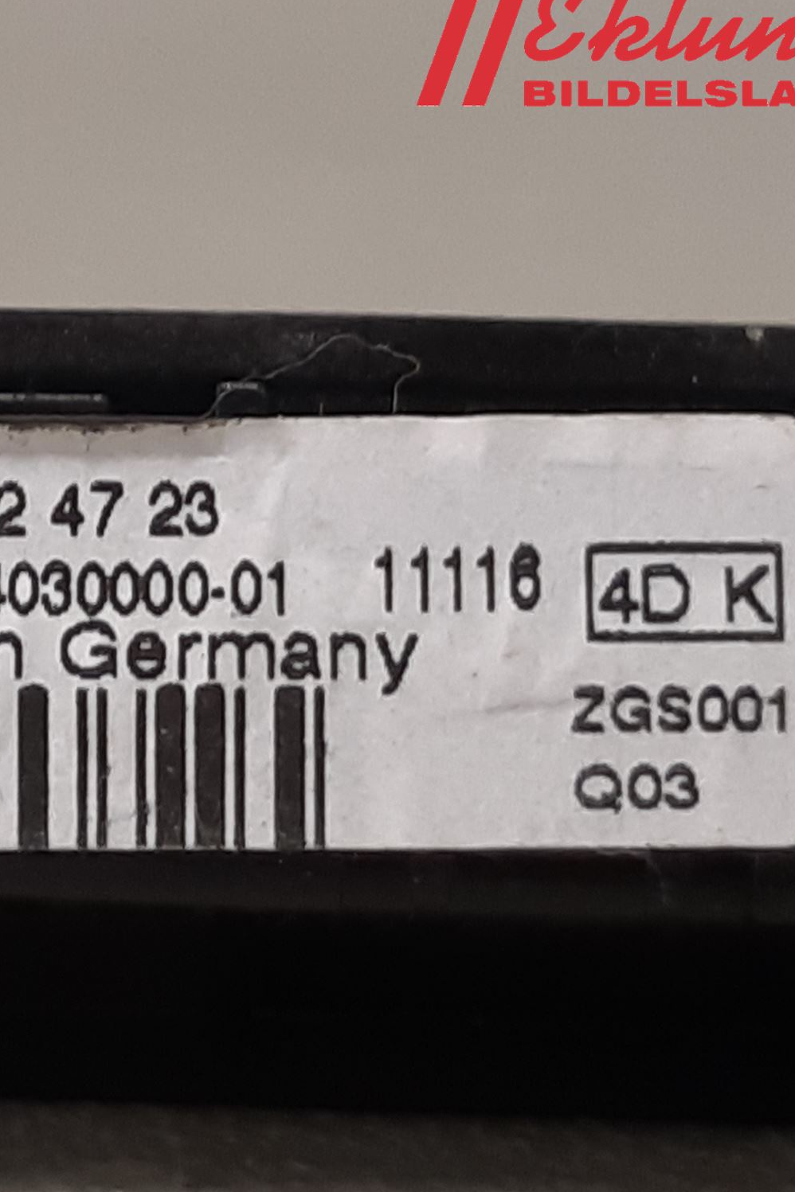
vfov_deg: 51.9
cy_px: 583
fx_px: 1226
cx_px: 90
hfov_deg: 34.1
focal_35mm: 37
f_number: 1.7
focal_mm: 3.93
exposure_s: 1/50
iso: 100
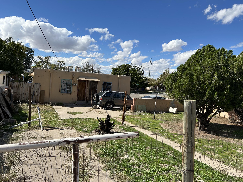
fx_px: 183
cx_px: 122
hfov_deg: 67.3
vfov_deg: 53.1
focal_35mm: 26
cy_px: 91
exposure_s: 1/4831
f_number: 1.5
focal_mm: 5.7
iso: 50
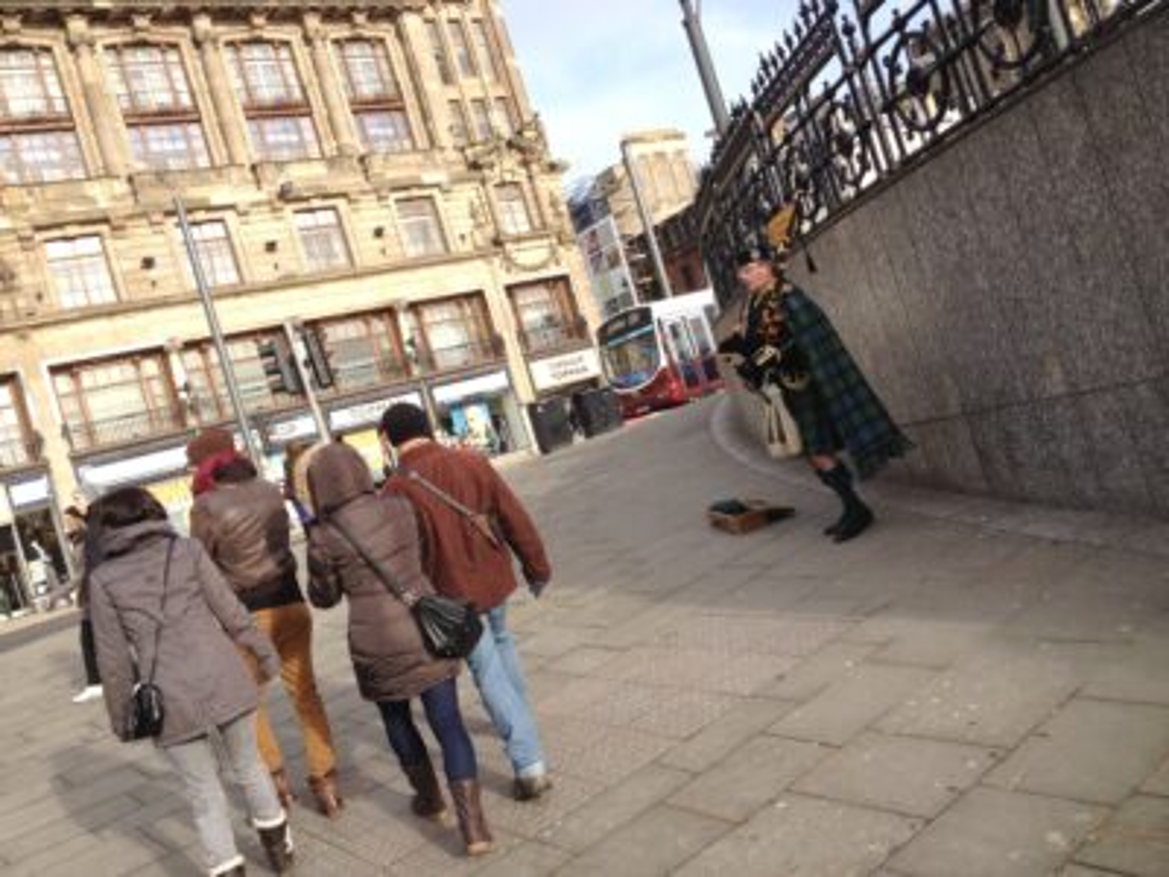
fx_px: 1182
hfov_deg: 52.6
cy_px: 438
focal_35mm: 35
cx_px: 584
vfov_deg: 40.7
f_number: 2.4
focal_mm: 4.28
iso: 50
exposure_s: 1/767
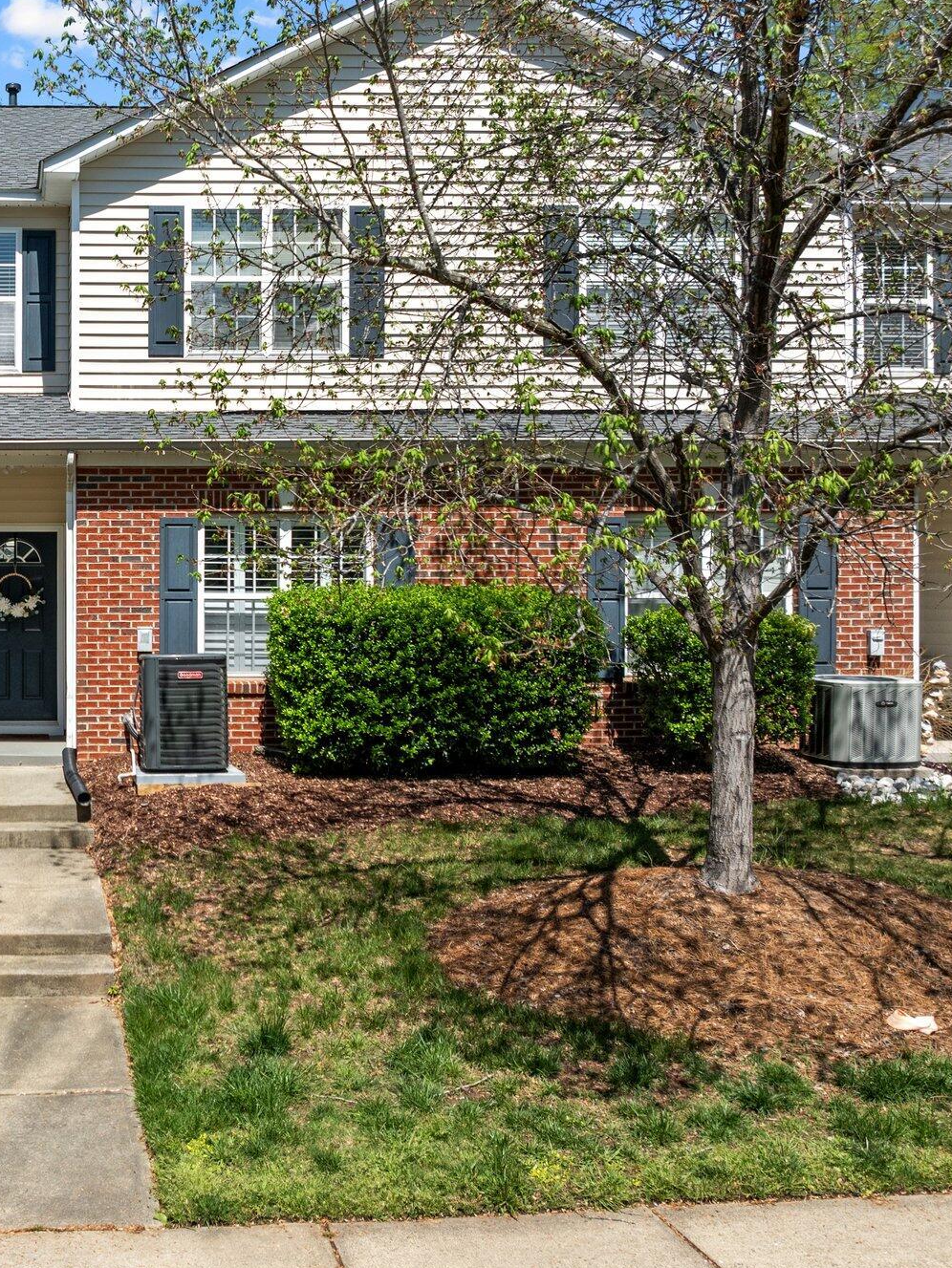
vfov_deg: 50.0
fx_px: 1356
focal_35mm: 37
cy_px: 544
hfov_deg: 35.2
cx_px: 7
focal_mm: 12.29
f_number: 2.8
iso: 140
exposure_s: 1/2000
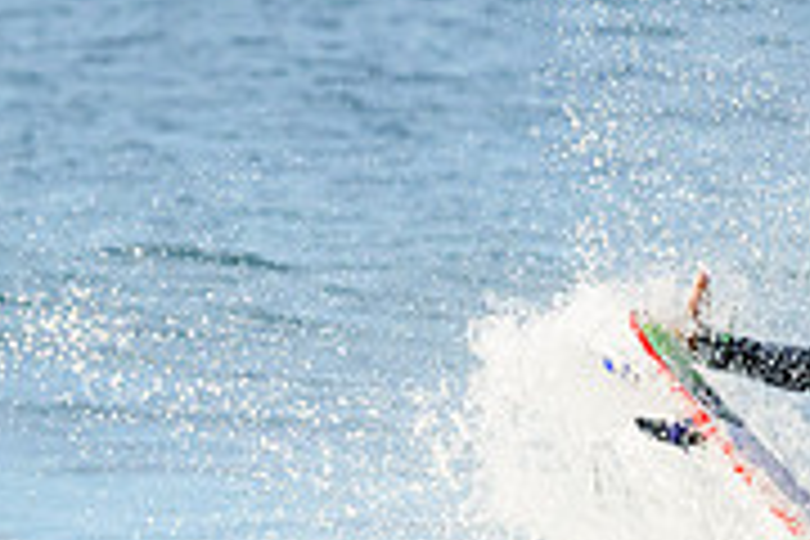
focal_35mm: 1486
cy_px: 763
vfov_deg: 0.9
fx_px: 33432
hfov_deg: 1.4
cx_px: 873
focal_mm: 460
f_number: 11
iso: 4000
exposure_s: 1/1250
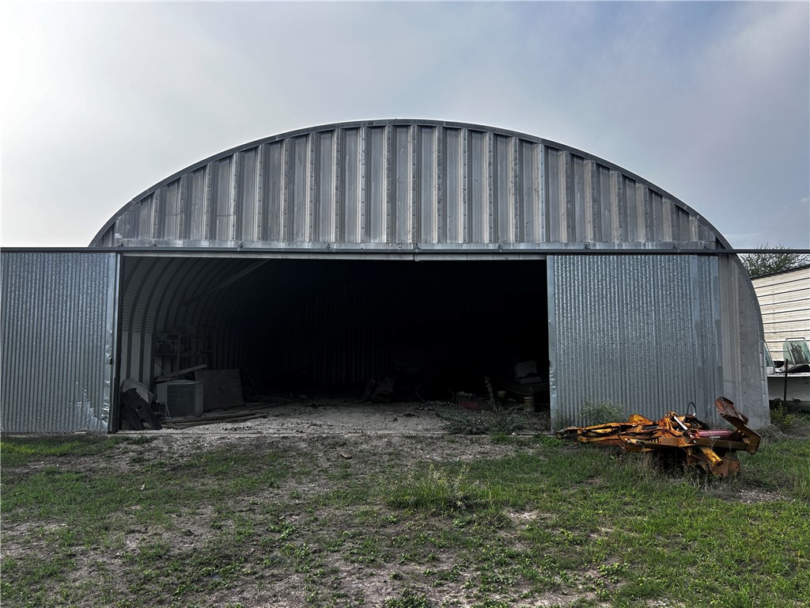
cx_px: 405
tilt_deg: +6.7
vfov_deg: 53.1
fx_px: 608
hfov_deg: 67.3
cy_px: 304
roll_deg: -0.6
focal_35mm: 26
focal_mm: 5.7
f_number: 1.5
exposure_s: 1/2353
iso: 50
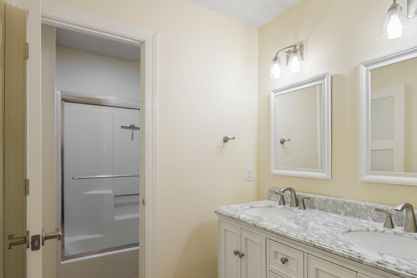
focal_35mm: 23
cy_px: 156
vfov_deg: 55.0
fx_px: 266
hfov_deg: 75.3
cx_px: 250
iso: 400
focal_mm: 16
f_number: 8
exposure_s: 1/20
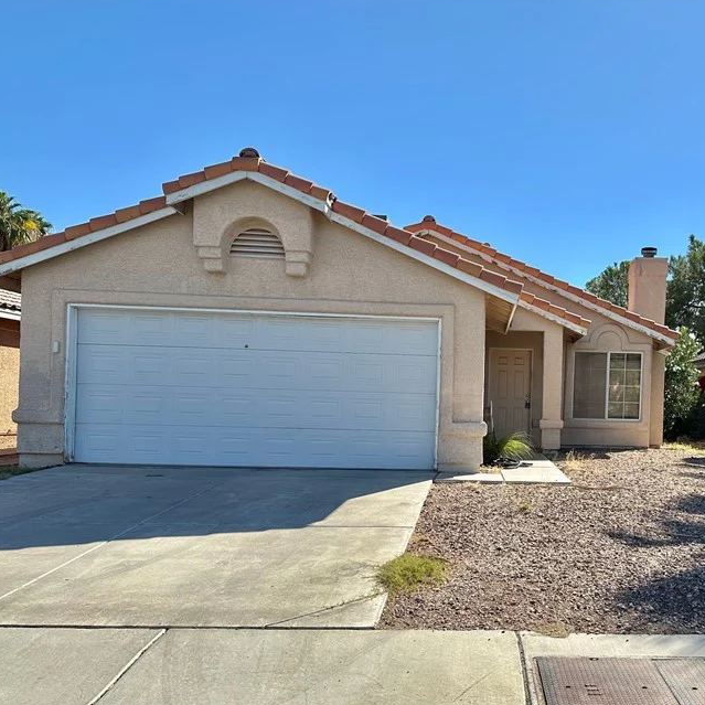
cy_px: 409
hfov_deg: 46.8
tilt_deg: +0.5
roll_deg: -1.8
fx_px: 783
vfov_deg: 48.3
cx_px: 524
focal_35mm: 34
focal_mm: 6.86
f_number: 1.78
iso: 80
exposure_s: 1/5000
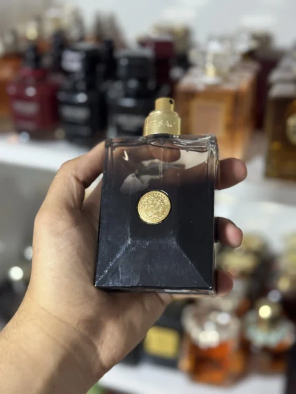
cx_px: 148
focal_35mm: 48
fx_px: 547
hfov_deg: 30.3
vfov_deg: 39.6
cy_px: 197
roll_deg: +0.6
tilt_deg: -27.7
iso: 200
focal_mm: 6.76
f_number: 1.78
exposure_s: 1/33
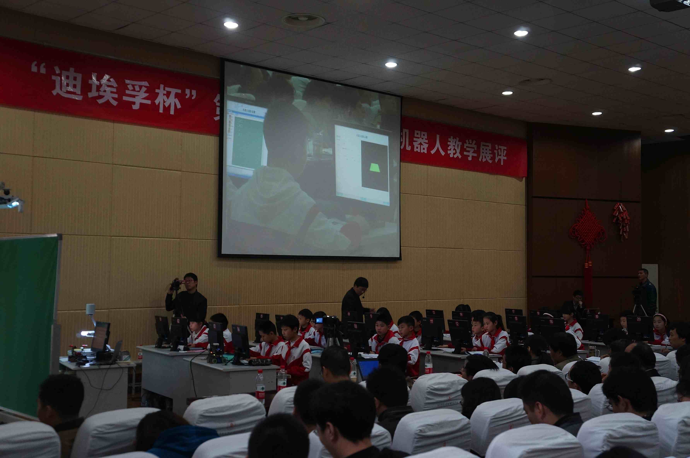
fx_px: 833
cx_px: 345
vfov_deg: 30.8
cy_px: 229
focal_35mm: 44
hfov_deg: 45.0
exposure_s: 1/60
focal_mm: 29
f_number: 4
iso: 1000
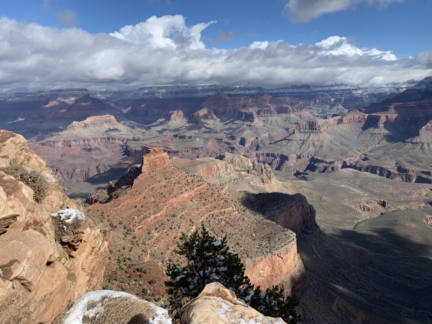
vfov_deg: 53.1
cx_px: 216
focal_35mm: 26
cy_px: 162
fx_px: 324
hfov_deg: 67.3
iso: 25
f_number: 1.8
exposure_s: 1/2755
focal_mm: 4.25
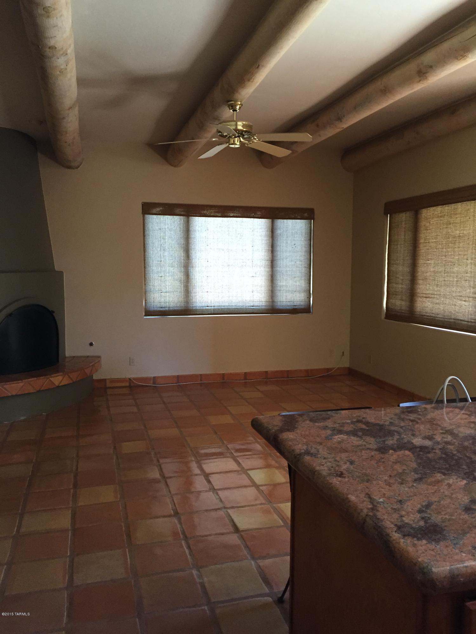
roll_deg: -0.1
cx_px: 238
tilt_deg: -3.1
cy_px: 317
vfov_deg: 61.7
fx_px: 532
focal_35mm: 29
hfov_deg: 48.2
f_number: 2.2
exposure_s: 1/30
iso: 160
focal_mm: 4.15
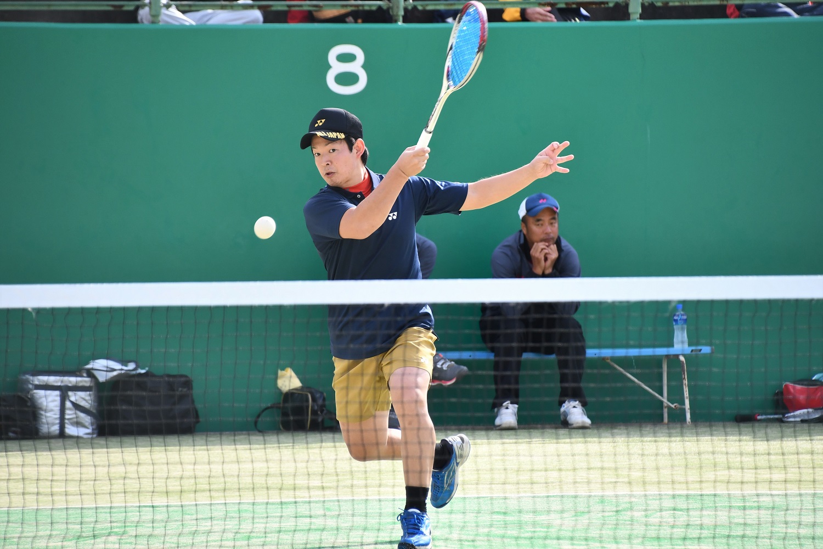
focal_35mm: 330
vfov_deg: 4.2
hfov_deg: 6.2
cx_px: 412
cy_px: 274
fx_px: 7544
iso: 640
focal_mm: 220
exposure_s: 1/1250
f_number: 6.3
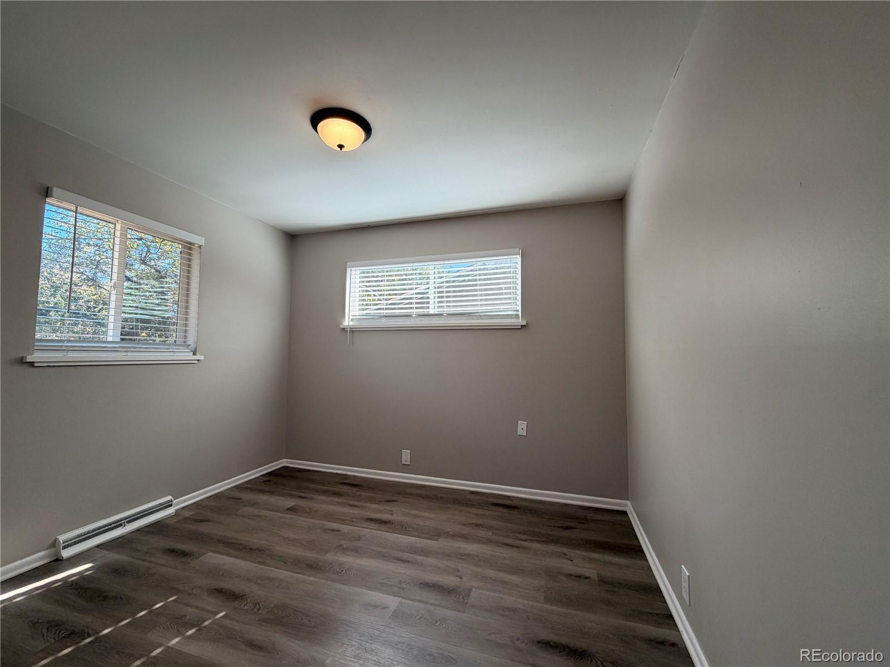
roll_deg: +0.3
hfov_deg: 102.1
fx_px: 360
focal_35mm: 14
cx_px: 445
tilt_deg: +4.5
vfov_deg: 85.7
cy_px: 334
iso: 64
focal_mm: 2.22
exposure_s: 1/123
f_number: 2.2
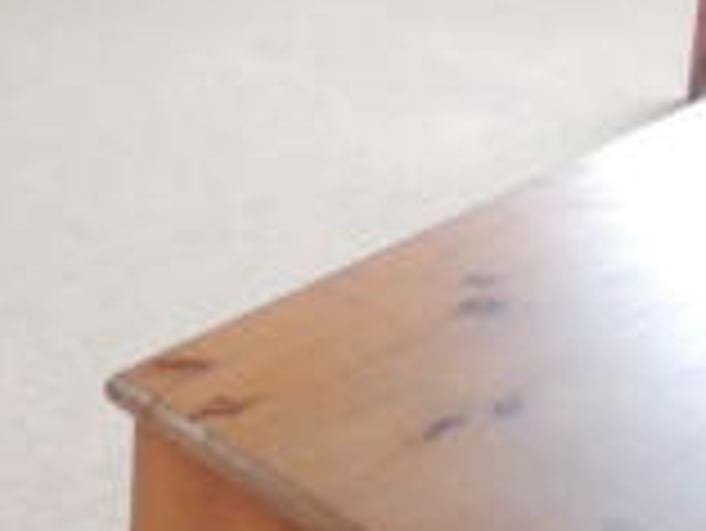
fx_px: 1817
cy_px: -263
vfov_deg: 15.4
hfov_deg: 19.5
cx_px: -317
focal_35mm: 89
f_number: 3
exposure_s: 1/30
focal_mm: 4.3
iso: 360
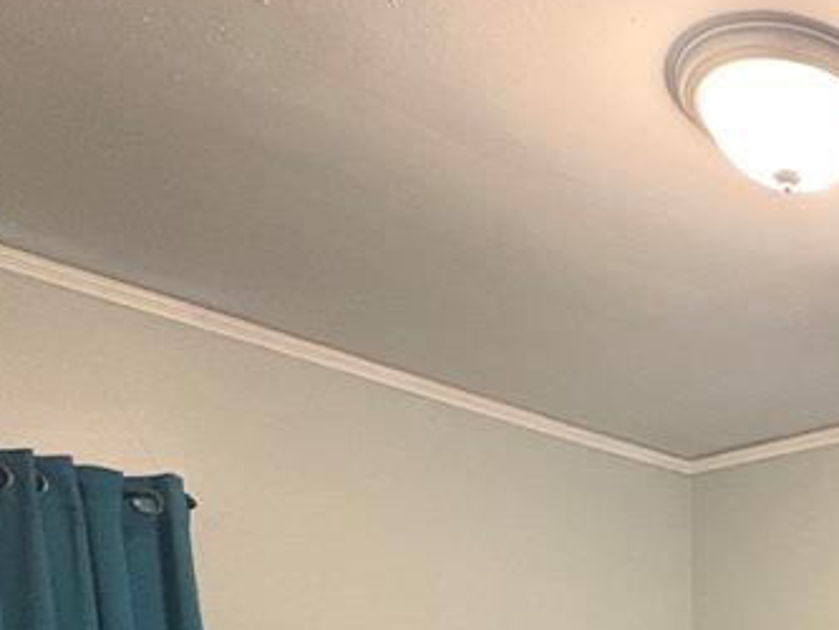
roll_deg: +0.1
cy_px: 854
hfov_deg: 35.3
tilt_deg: -3.8
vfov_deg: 27.2
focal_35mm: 43
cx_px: 990
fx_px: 1043
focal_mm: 2.22
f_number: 2.2
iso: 640
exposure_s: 1/60
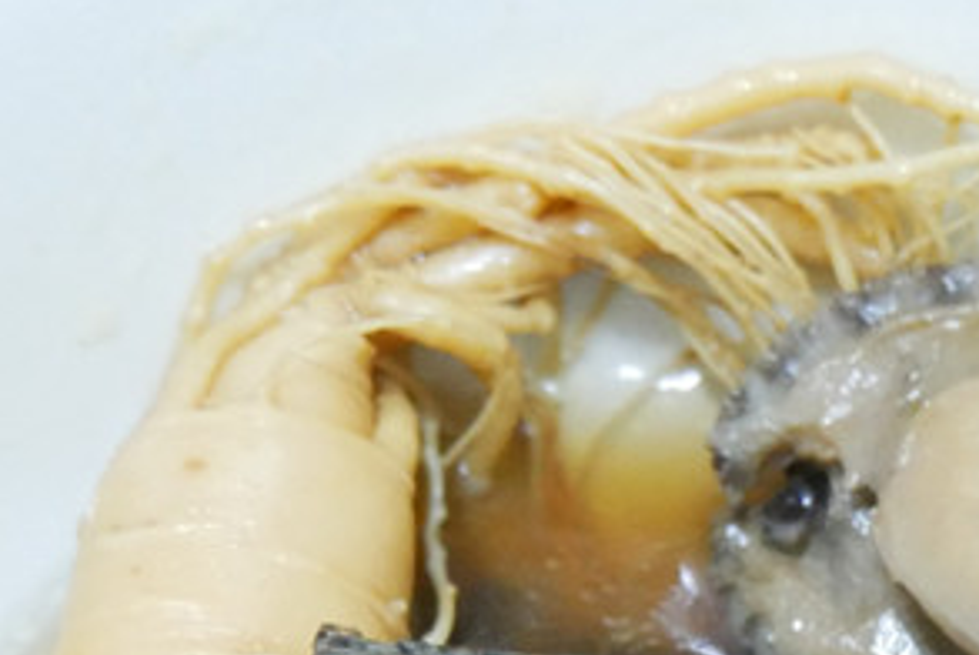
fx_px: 6560
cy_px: 708
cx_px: 812
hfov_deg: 8.5
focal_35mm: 241
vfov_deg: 5.7
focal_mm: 34
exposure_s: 1/15
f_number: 4.5
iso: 3200
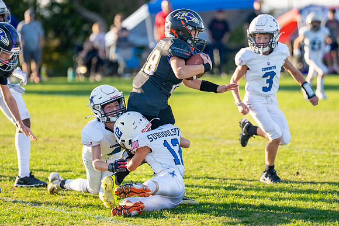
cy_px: 103
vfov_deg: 5.3
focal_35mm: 262
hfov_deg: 7.9
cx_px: 165
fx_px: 2465
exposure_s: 1/1600
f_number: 2.8
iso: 200
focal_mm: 197
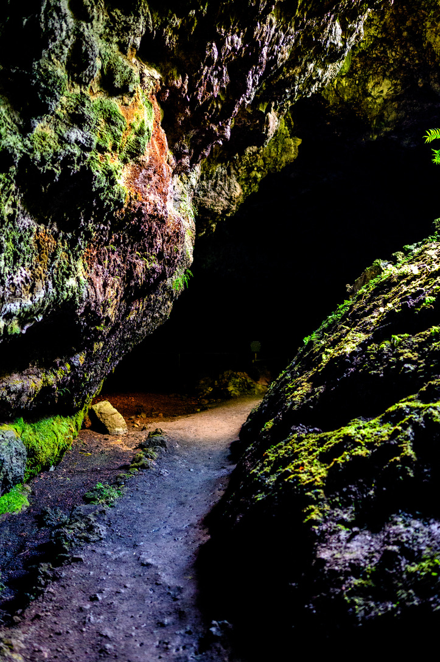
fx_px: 643
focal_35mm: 35
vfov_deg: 54.5
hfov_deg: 37.8
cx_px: 220
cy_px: 331
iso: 12800
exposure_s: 1/50
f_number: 1.8
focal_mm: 35
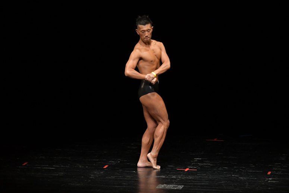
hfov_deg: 7.6
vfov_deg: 5.1
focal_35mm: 270
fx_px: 2166
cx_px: 144
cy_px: 96
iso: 3200
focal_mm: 180
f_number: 5.6
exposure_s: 1/400
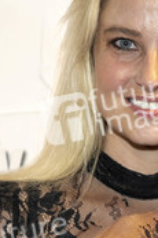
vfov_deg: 8.8
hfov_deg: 5.9
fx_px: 1537
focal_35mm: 233
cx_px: 151
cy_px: 182
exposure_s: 1/200
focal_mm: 101
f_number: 5.6
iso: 800
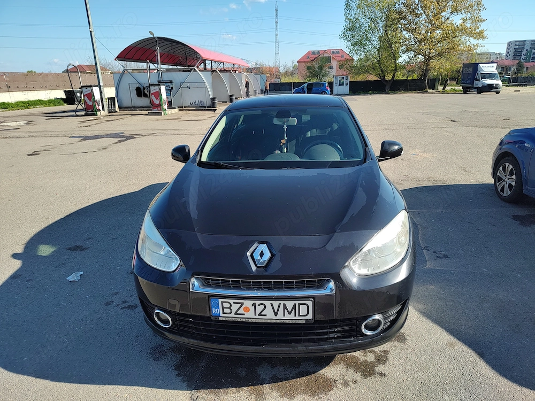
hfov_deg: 73.9
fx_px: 355
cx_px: 268
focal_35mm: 23
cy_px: 200
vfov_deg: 58.9
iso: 100
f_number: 1.8
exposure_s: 1/1156
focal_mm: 5.56
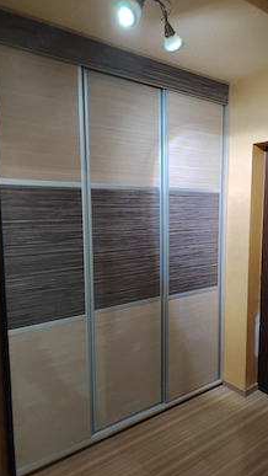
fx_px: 341
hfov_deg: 42.4
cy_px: 244
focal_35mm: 27
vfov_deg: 69.8
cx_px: 177
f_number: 1.75
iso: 4631
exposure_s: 1/50
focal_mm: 5.25
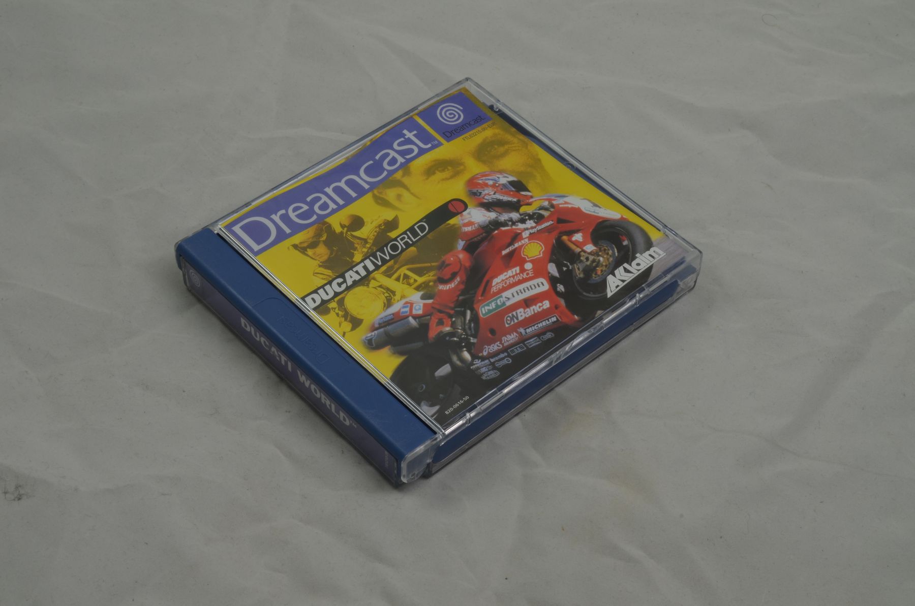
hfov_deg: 33.5
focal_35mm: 60
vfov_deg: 22.5
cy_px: 303
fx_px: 1522
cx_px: 458
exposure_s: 1/3
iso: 100
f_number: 20
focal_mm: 40
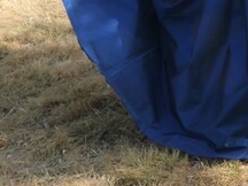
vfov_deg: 18.3
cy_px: -69
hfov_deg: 23.2
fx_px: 530
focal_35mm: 74
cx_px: 327
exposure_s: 1/500
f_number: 2.8
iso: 80
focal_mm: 3.6
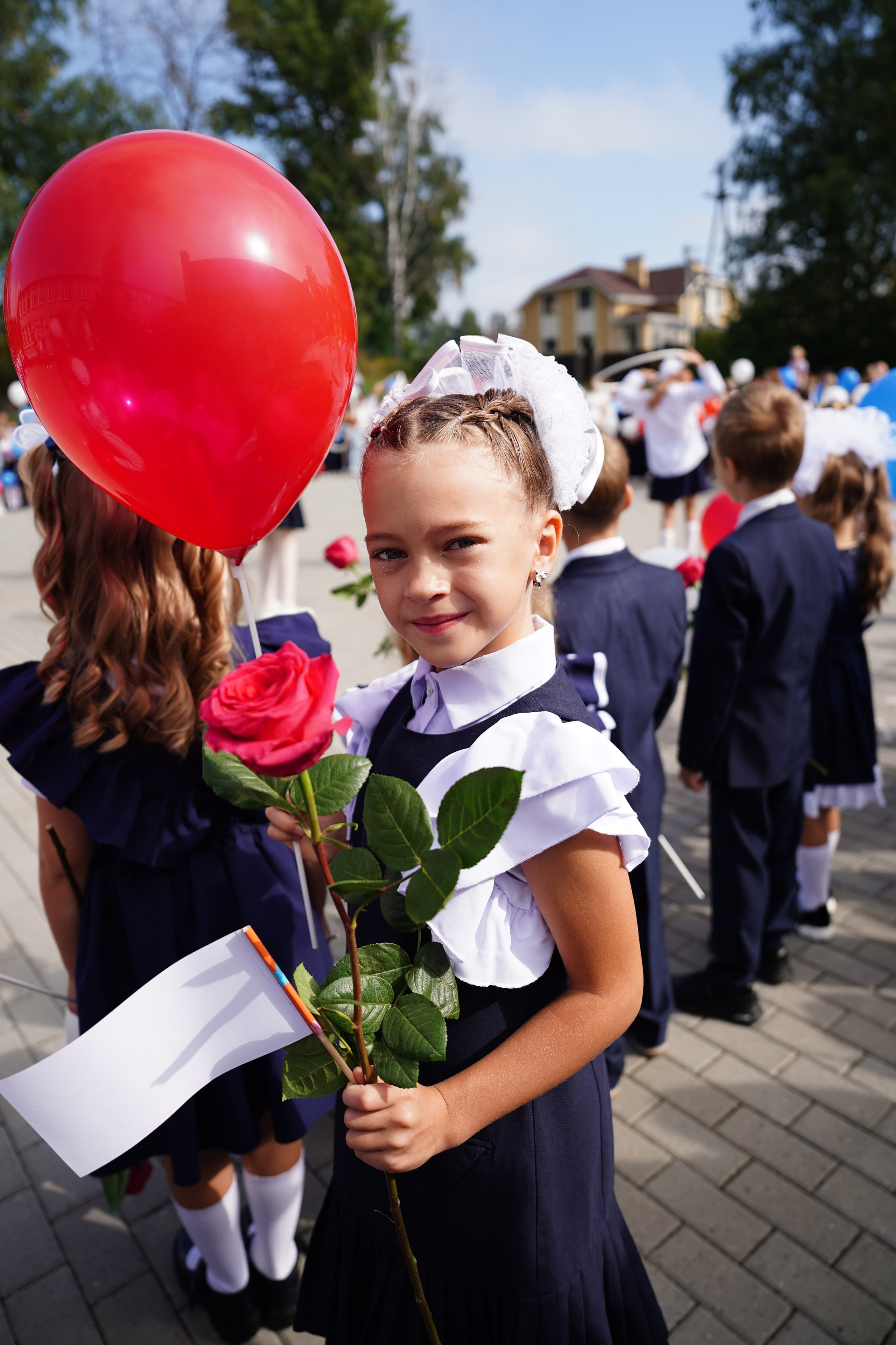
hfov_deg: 53.1
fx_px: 896
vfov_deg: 73.7
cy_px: 672
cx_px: 448
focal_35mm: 24
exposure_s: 1/1000
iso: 100
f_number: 2.8
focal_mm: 24
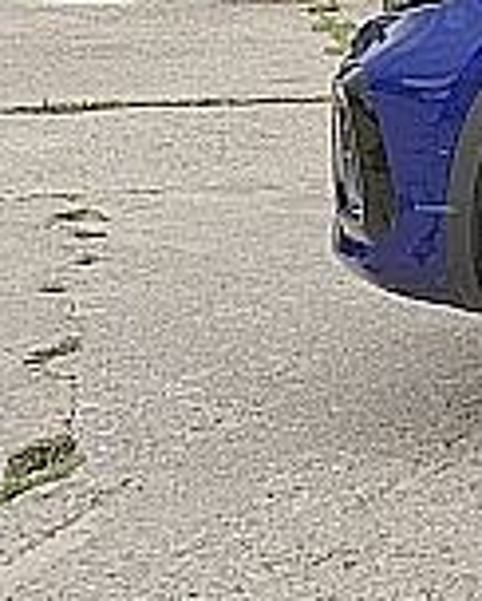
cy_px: -174
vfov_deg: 15.5
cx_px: 1521
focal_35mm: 118
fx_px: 2100
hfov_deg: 9.6
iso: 50
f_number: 1.6
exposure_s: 1/991
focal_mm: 6.06
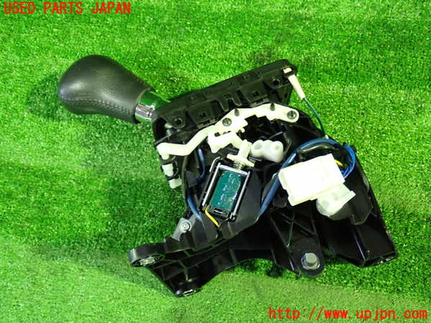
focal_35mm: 38
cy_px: 162
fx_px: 473
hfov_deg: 49.0
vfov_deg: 37.7
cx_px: 216
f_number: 2.7
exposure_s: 1/15
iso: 800
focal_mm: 6.83
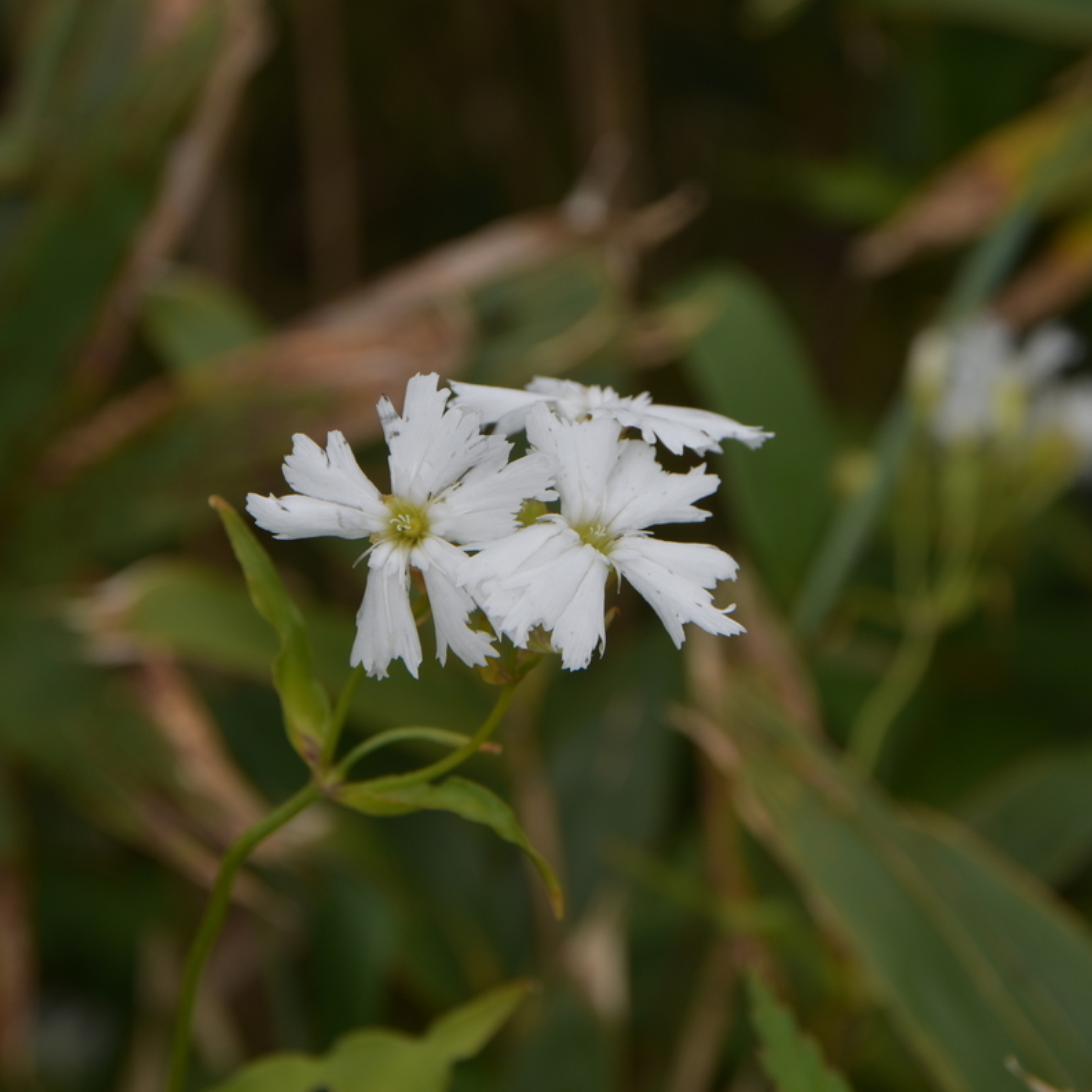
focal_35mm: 135
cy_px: 543
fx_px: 4818
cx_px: 565
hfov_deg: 12.9
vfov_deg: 12.9
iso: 125
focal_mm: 70
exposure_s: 1/800
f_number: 7.1
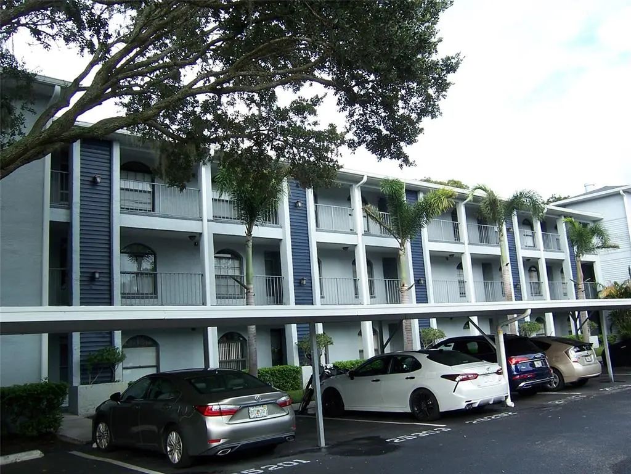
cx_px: 316
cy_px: 237
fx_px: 602
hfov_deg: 55.4
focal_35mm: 33
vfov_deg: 42.9
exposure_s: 1/250
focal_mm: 5.5
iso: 80
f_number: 3.4
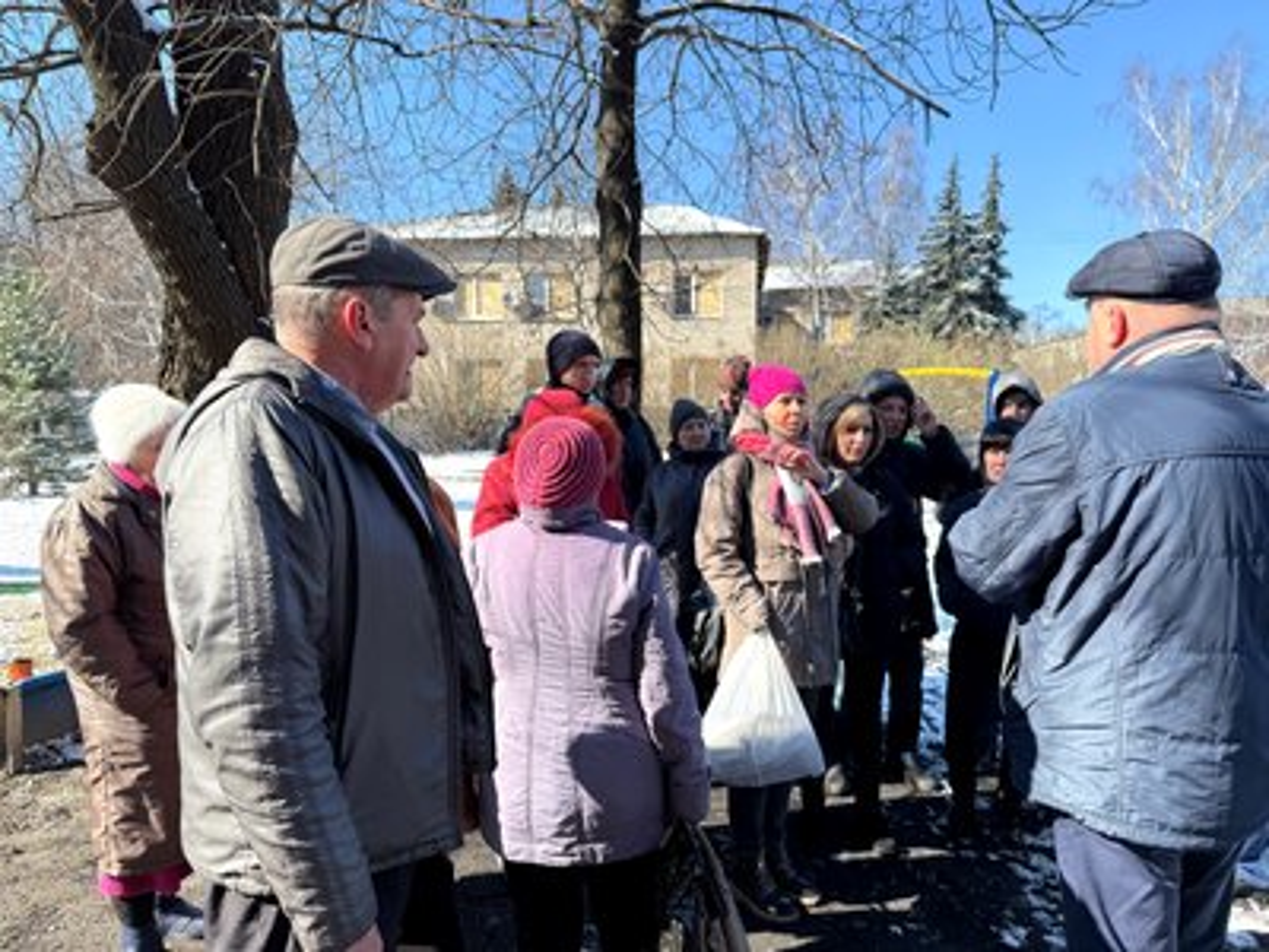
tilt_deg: -4.5
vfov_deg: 56.8
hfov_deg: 71.6
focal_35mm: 24
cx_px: 634
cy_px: 476
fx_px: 880
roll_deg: -0.1
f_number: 1.78
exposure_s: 1/1553
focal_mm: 6.76
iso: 80
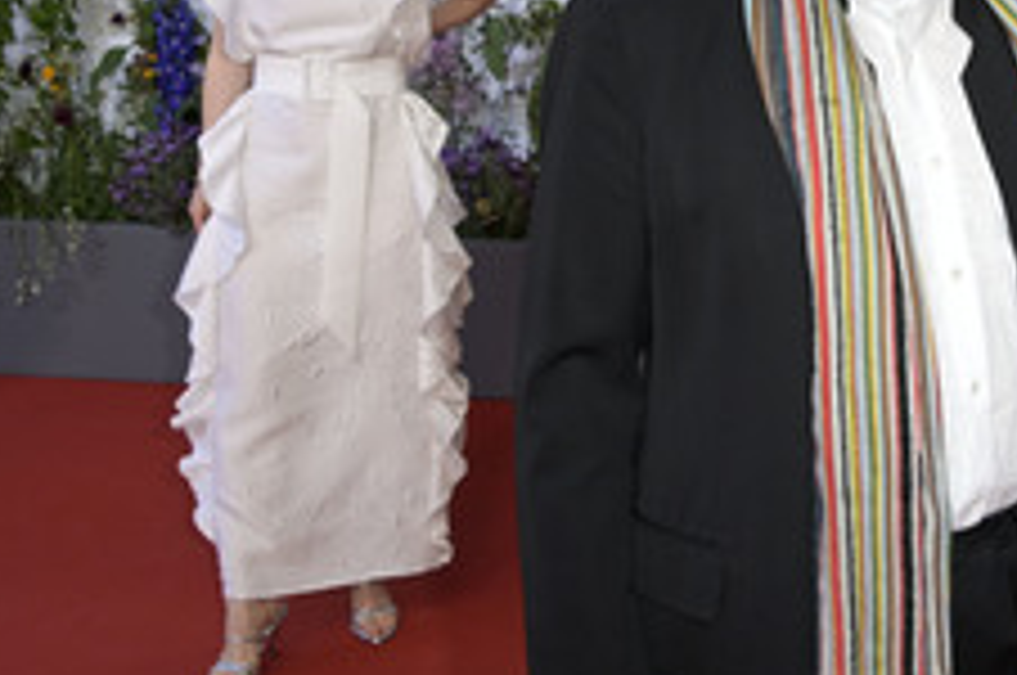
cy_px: 189
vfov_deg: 19.8
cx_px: 871
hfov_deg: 28.8
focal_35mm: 68
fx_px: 1918
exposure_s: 1/250
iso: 640
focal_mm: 34
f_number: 6.3
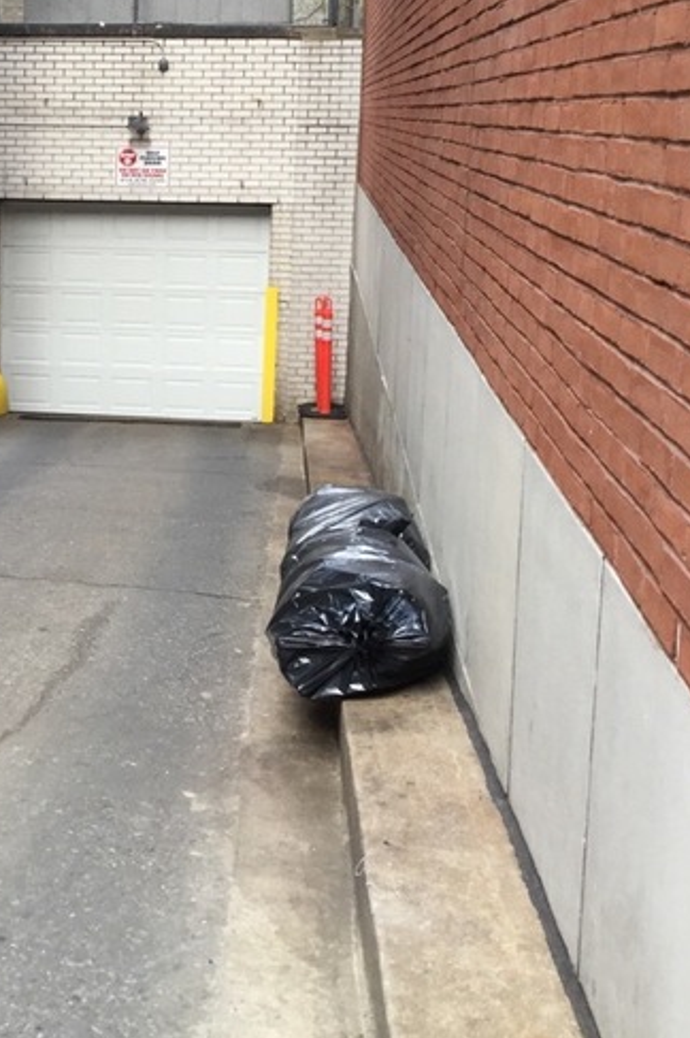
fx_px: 1526
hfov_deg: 24.7
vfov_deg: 37.2
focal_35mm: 53
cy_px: 356
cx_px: 62
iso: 32
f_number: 2.4
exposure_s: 1/40
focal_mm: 3.3
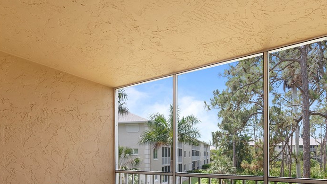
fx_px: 199
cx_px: 198
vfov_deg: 46.2
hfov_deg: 77.7
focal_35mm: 23
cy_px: 154
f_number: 8
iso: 1000
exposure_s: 1/50
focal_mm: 14
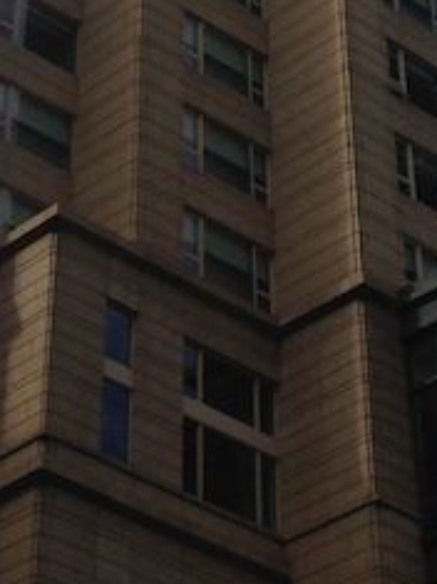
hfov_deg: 11.3
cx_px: 191
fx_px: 2207
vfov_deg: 13.3
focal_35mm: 131
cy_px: -516
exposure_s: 1/2169
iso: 50
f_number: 2.4
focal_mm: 4.12
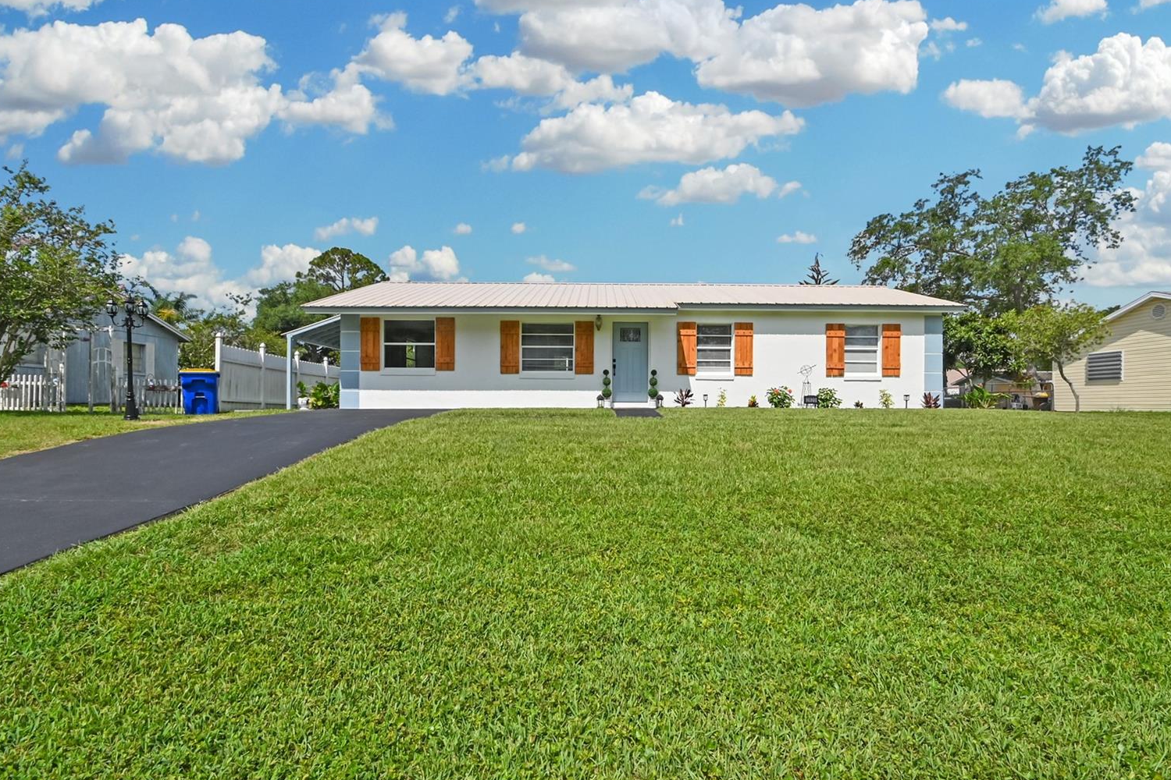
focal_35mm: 16
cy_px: 406
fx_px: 520
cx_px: 616
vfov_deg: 73.7
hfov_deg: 96.7
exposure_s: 1/1000
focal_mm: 10
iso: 1000
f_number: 18
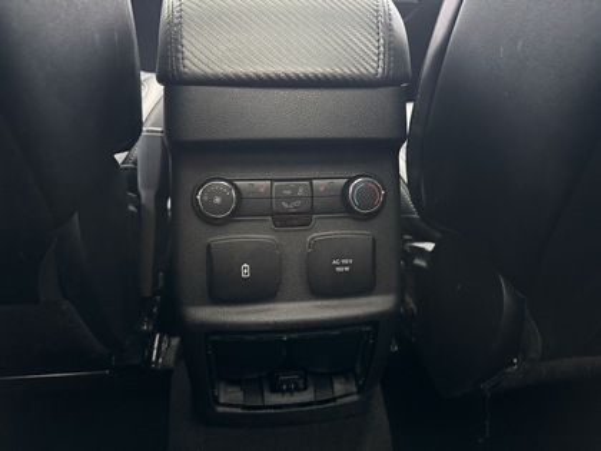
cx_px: 300
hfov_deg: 71.6
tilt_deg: -26.6
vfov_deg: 56.8
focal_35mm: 24
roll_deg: -1.0
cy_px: 226
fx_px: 417
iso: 1600
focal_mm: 6.76
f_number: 1.78
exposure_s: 1/28
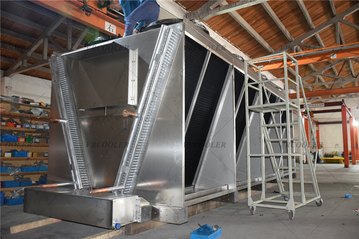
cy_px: 120
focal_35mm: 30
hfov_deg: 61.9
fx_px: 299
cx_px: 180
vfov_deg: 43.6
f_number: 3.5
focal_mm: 20
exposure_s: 1/60
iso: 2000
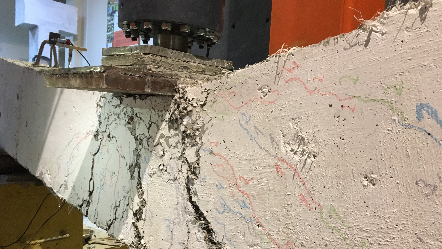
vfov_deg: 36.5
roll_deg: -2.7
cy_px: 154
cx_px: 219
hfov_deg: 61.0
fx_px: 375
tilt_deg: -3.3
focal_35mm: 32
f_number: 2.2
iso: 200
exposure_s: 1/33
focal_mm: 4.15
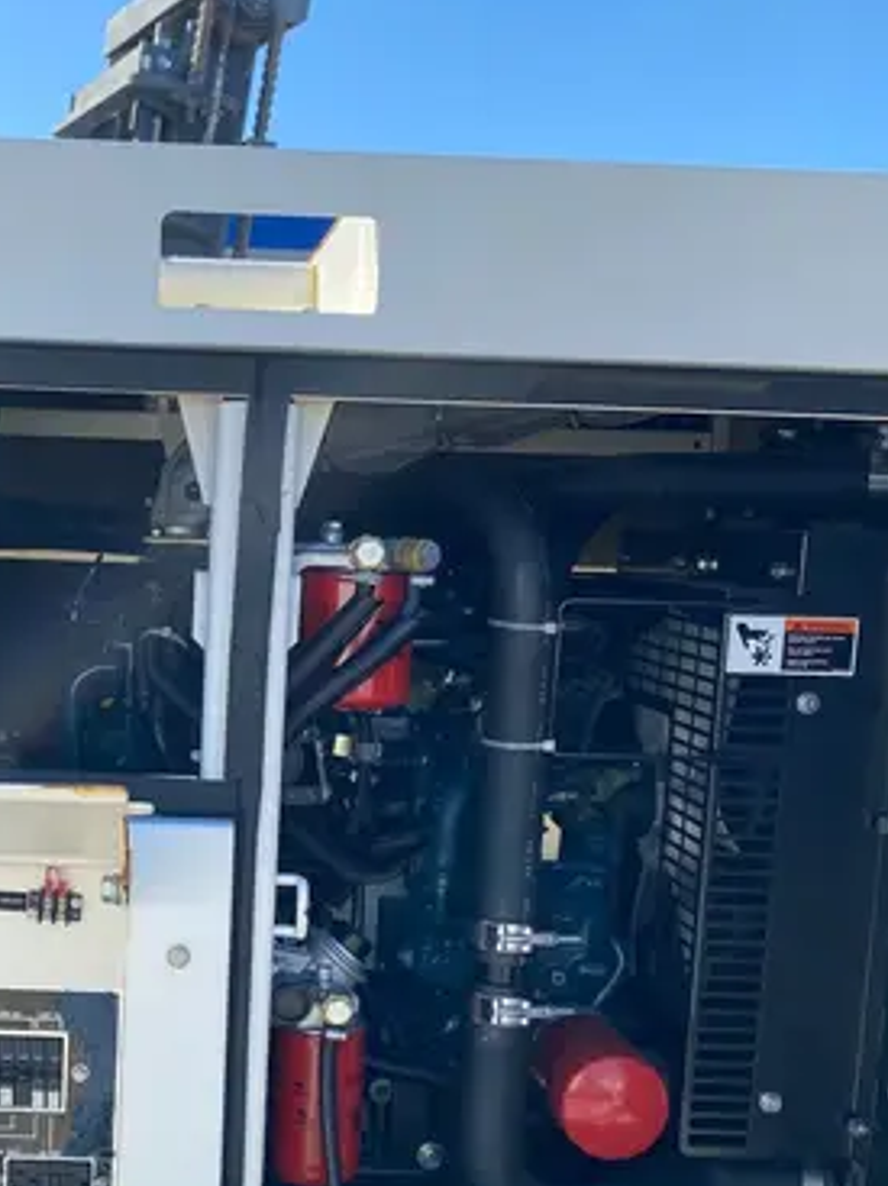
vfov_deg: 36.5
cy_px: 790
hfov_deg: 27.3
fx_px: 1780
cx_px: 136
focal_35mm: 52
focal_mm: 4.25
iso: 32
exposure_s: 1/1300
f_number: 1.8
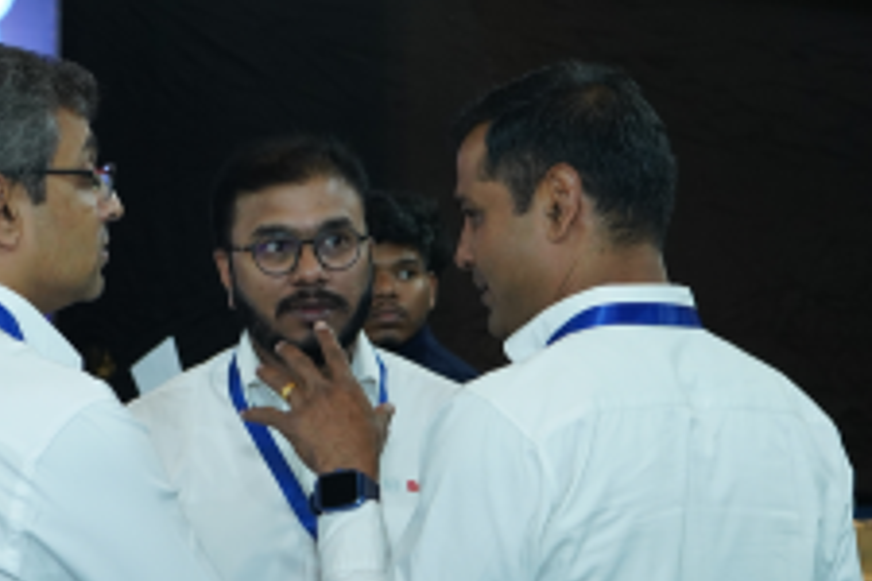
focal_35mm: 109
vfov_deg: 12.5
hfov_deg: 18.7
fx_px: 2640
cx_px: 345
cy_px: 471
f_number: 5.6
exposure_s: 1/160
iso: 2000
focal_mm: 49
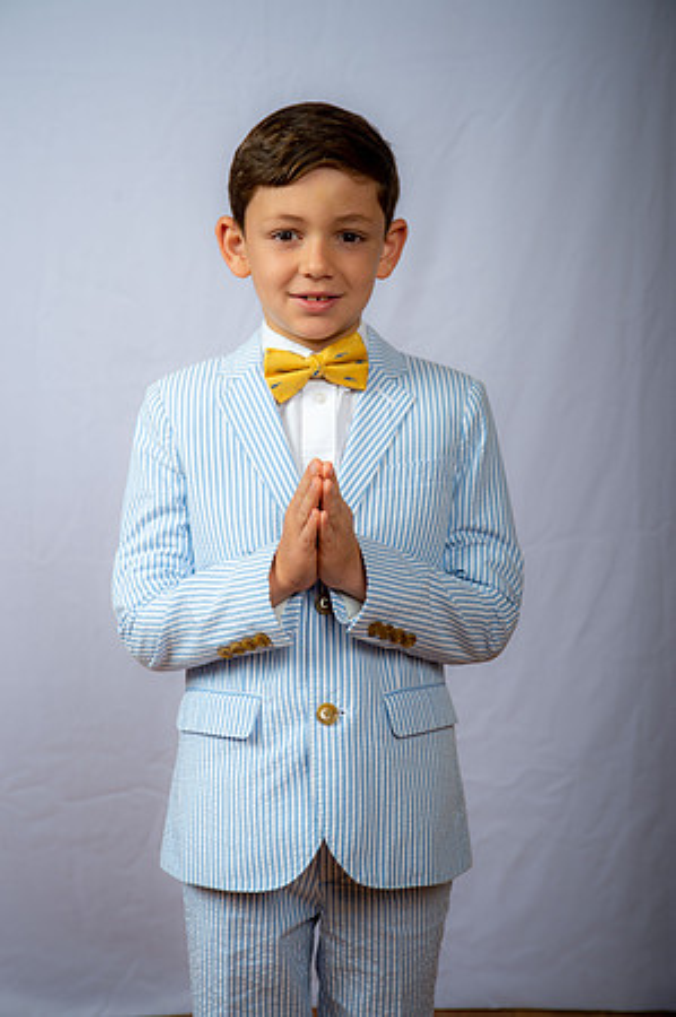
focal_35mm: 66
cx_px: 338
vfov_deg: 30.5
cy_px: 508
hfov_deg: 20.6
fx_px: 1863
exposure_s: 1/200
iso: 250
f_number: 6.3
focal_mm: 66
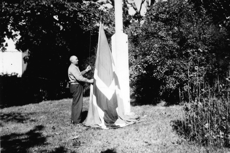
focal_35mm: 105
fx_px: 671
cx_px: 115
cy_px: 76
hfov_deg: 19.5
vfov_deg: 13.0
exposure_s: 1/250
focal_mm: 105
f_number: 10
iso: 100
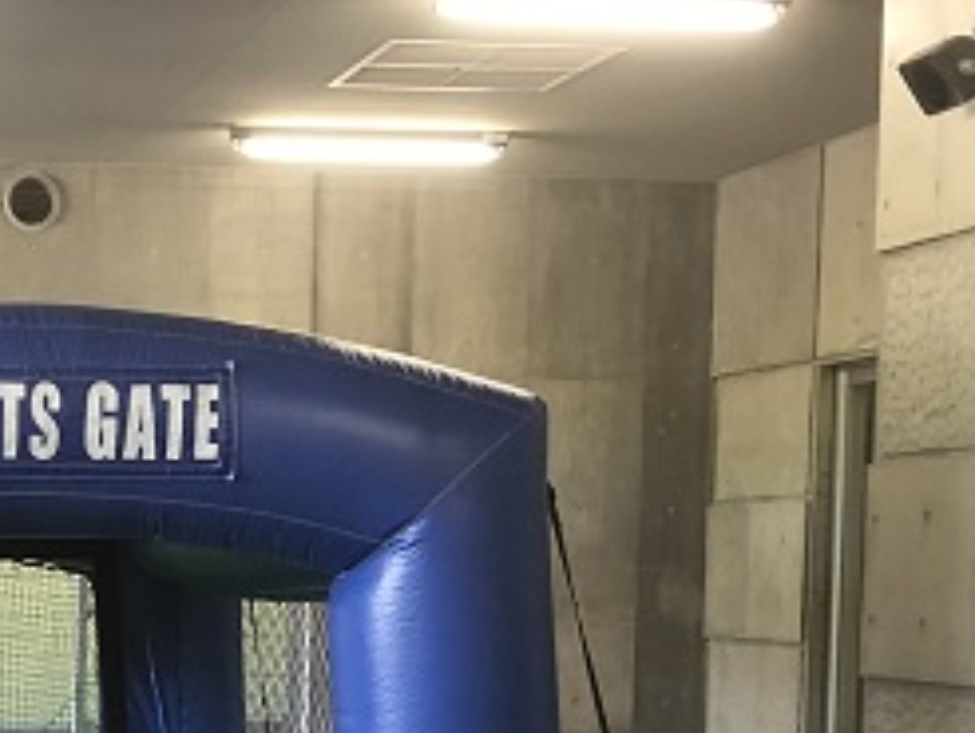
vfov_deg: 15.9
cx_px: -20
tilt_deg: -4.7
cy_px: 745
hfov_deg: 20.8
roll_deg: +1.6
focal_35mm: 91
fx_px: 2566
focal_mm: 3.99
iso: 125
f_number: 1.8
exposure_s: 1/60
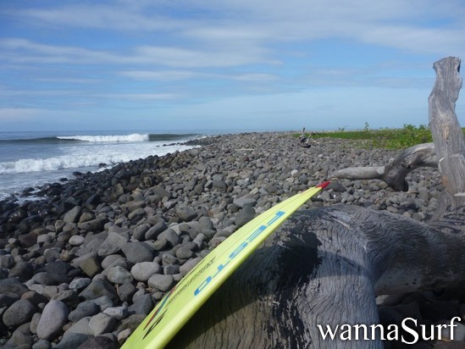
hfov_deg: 58.3
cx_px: 232
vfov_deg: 45.5
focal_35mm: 31
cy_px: 174
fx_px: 417
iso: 80
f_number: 3.5
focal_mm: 5.5
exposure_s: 1/800
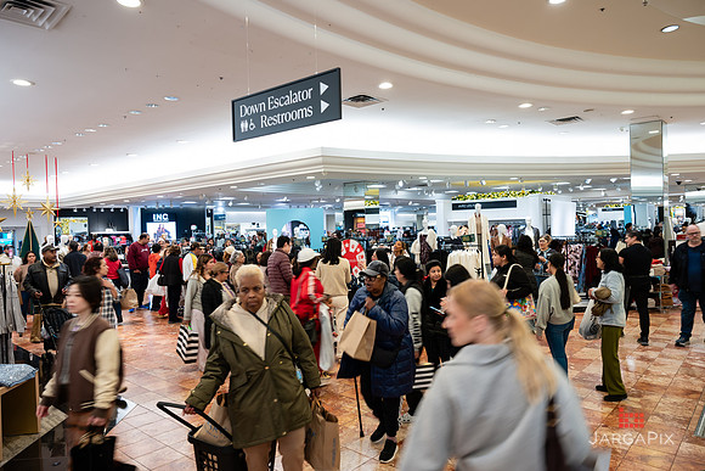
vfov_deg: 52.7
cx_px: 352
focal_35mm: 24
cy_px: 236
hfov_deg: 73.1
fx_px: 475
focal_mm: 24
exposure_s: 1/25
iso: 200
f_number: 3.2
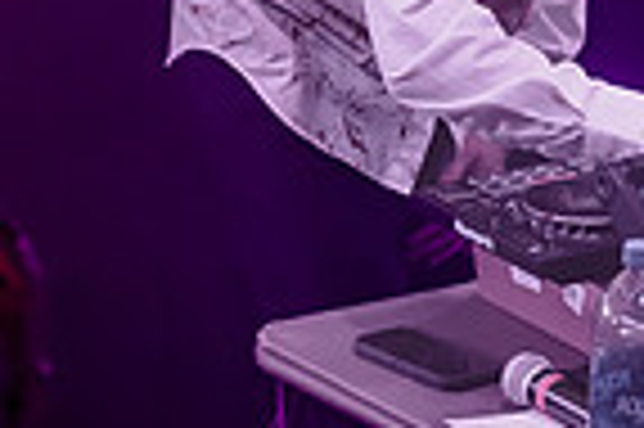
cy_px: -169
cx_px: 658
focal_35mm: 550
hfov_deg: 3.7
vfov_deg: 2.5
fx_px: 9828
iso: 1600
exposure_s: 1/250
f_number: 2.8
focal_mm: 132
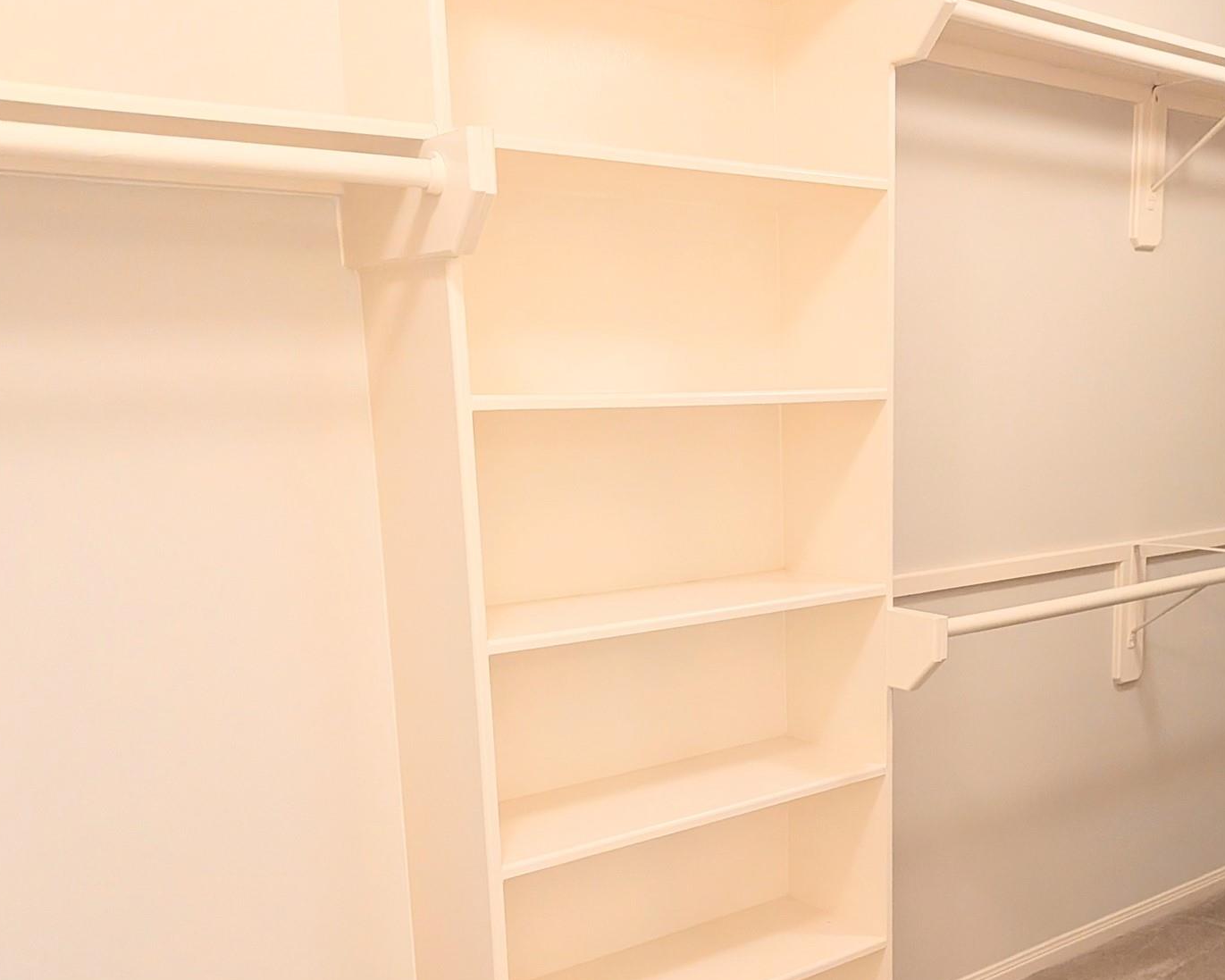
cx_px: 816
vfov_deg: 41.7
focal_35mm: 35
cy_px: 649
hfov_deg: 50.6
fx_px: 1269
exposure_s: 1/120
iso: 896
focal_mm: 4.53
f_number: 1.7
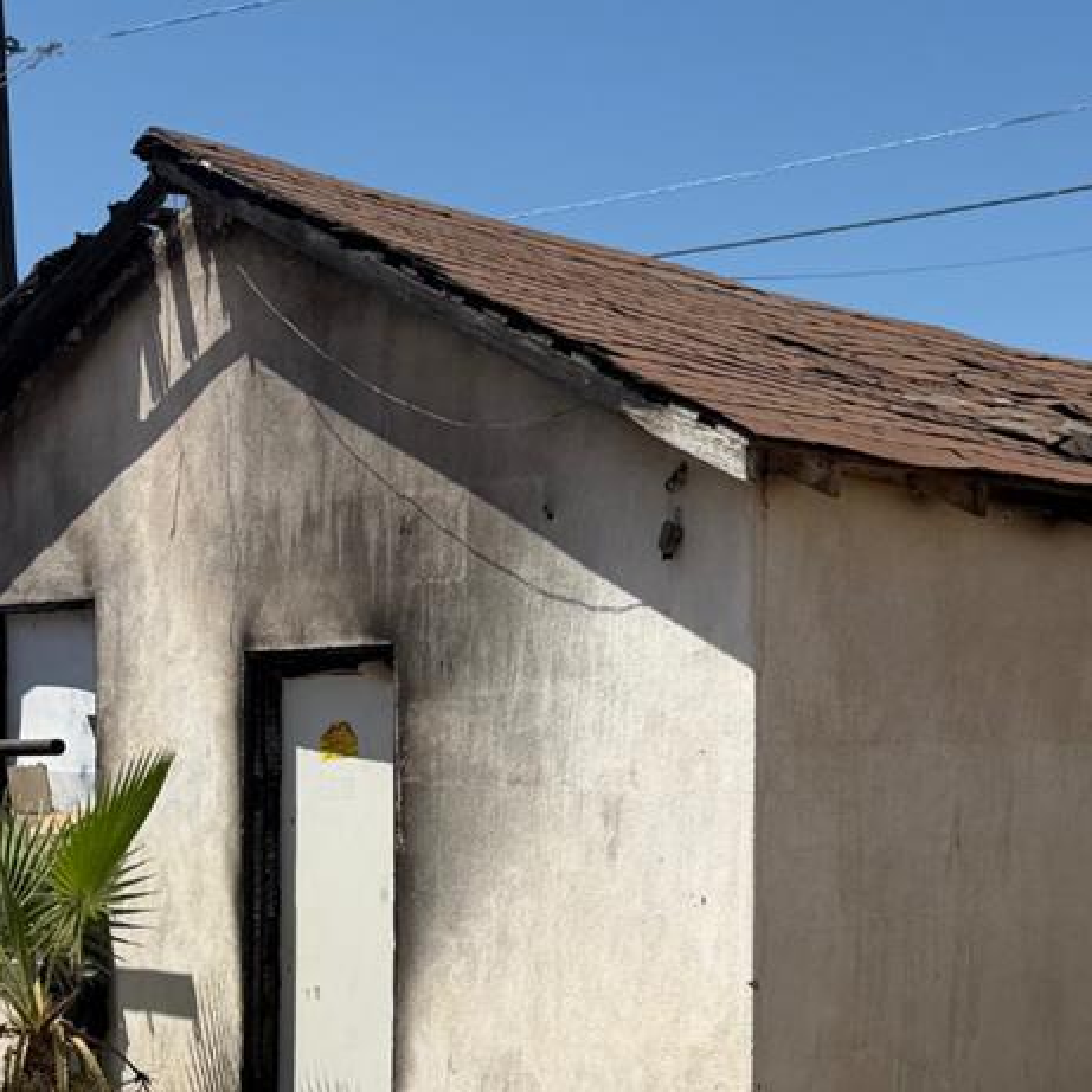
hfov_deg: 24.6
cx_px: 875
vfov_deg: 24.4
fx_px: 2463
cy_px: 939
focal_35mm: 69
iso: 80
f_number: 1.78
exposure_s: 1/6711
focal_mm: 6.76
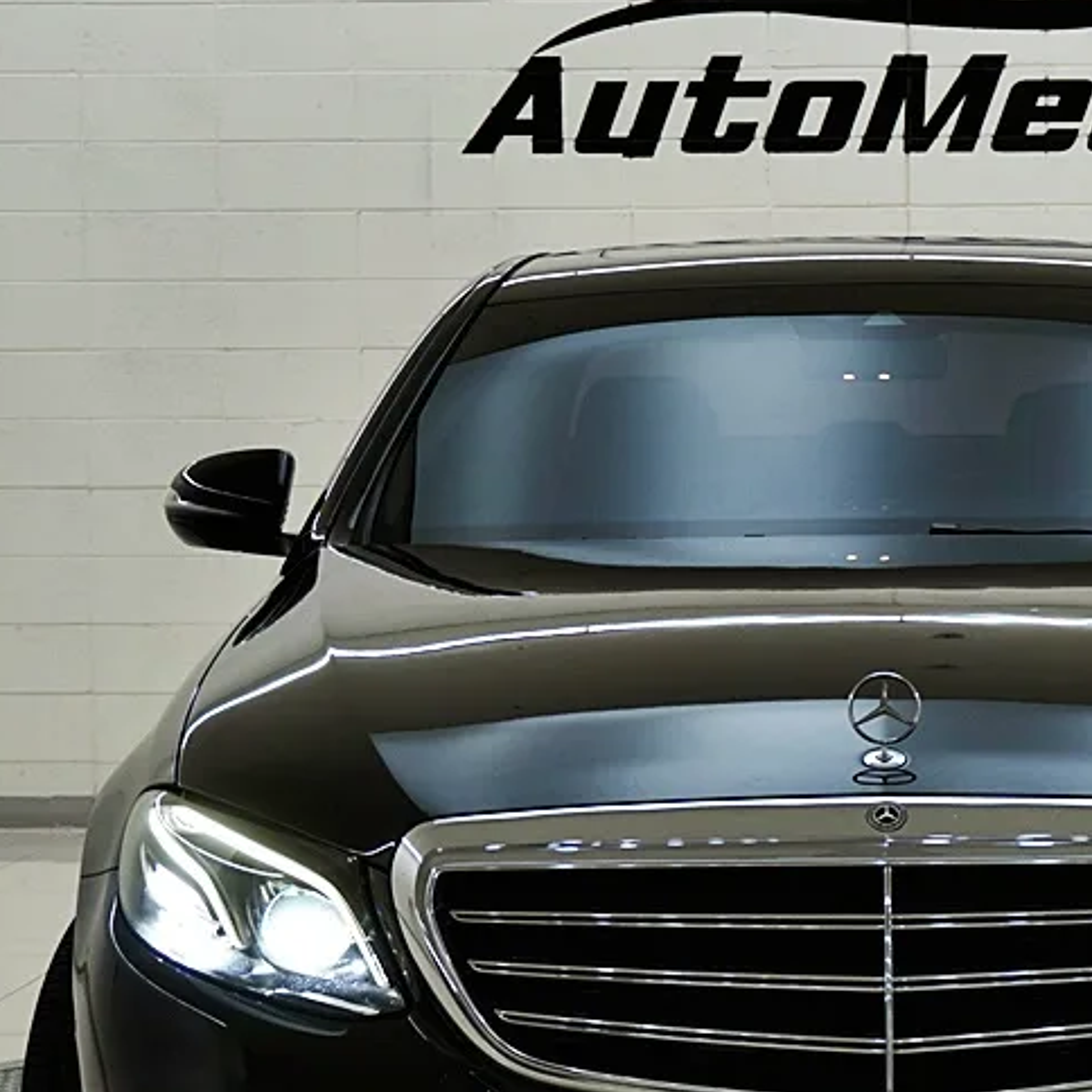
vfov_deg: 15.4
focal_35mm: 113
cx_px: 884
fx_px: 4032
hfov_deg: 15.3
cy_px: 672
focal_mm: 39
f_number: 5.6
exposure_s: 1/60
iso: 160
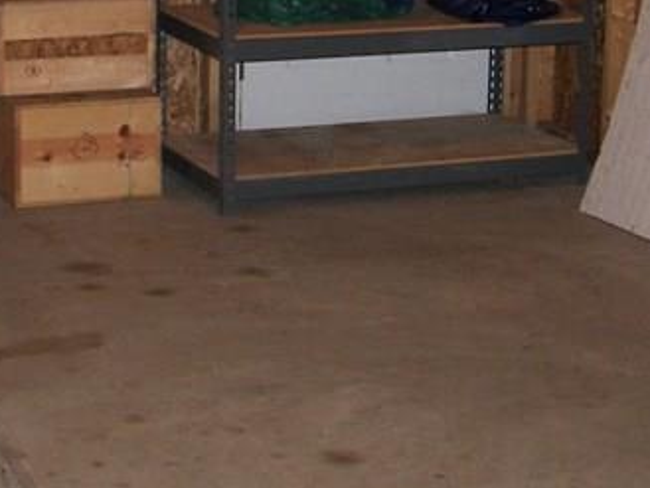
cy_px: 30
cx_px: 239
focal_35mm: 112
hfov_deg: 17.5
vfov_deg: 13.1
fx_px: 2104
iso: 100
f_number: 2.8
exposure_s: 1/30
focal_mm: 6
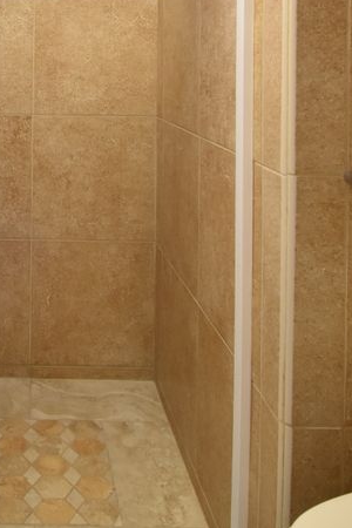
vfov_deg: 44.2
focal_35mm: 40
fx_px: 587
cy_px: 54
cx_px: 6
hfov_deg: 31.1
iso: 800
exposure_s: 1/50
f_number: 4.5
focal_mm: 10
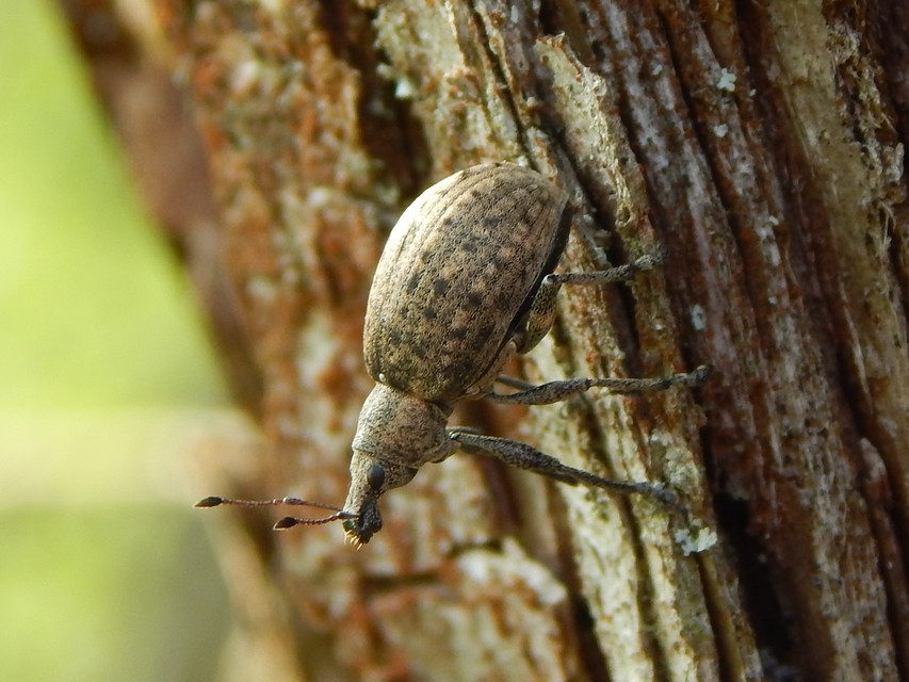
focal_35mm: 93
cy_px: 341
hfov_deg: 21.1
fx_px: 2442
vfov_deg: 15.9
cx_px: 454
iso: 125
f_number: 4.4
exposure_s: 1/80
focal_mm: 16.6
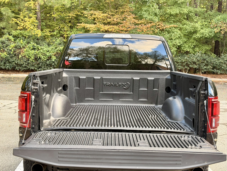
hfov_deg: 39.7
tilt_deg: -5.6
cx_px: 114
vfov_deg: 30.3
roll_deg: -0.4
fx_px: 315
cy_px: 86
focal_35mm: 48
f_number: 1.78
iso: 125
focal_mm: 6.76
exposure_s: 1/189
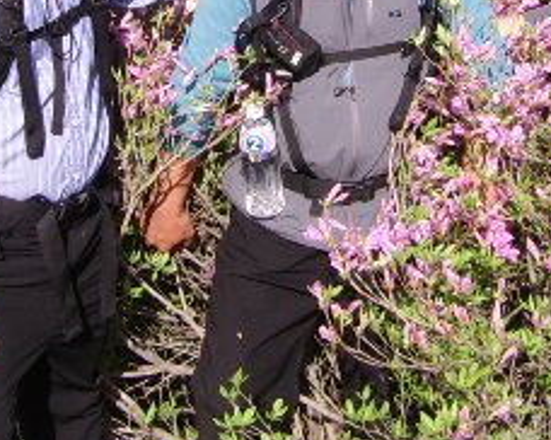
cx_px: 276
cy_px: -70
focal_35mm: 96
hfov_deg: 20.0
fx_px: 1564
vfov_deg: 15.5
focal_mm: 5.95
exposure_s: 1/250
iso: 50
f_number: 5.8
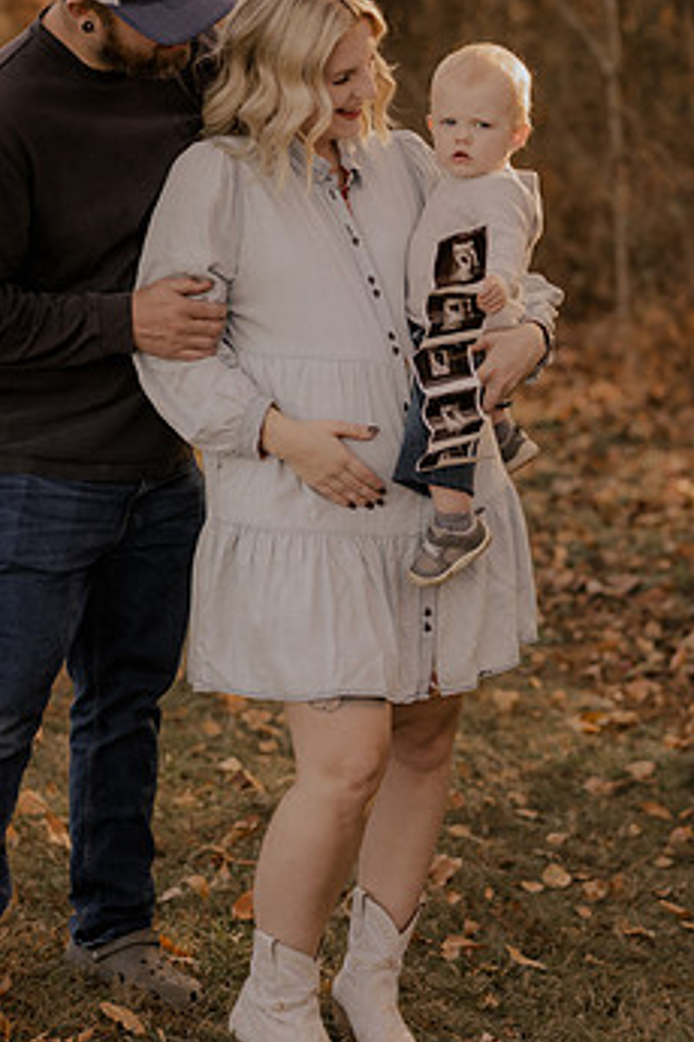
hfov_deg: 12.3
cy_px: 447
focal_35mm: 111
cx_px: 302
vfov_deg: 18.4
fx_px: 3209
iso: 200
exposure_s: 1/400
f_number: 2.8
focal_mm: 85
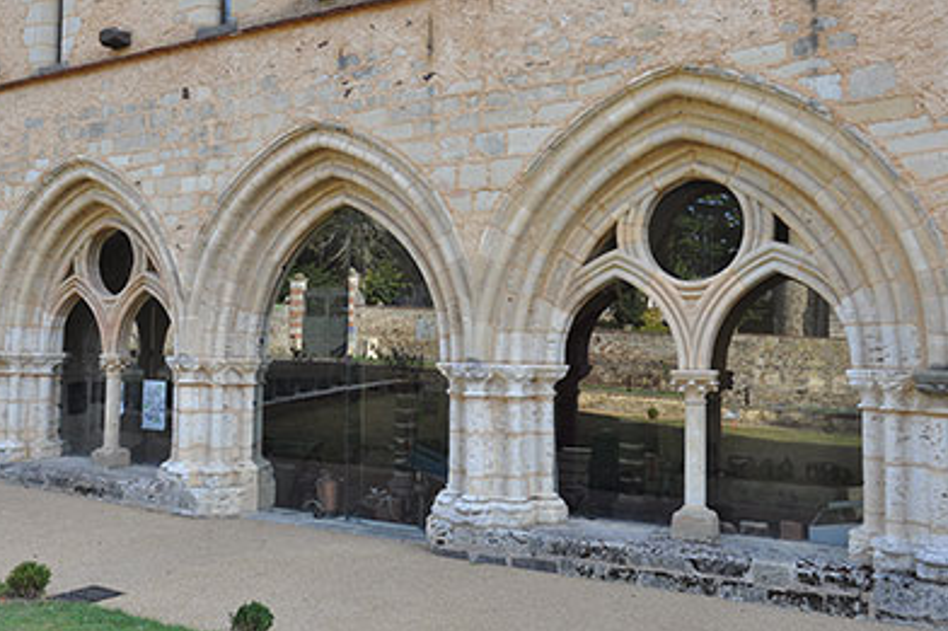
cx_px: 491
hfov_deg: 60.3
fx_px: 816
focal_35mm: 31
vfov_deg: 42.3
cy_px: 302
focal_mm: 18
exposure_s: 1/125
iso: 280
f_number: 5.6
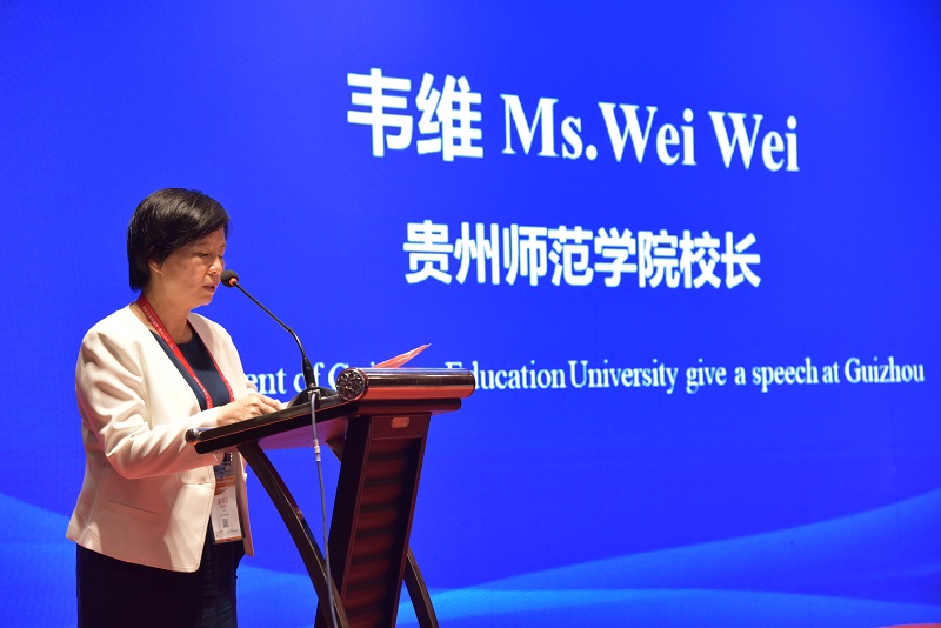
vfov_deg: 16.7
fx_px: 2144
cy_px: 314
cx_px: 470
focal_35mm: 82
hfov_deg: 24.8
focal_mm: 82
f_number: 4.5
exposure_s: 1/60
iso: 640
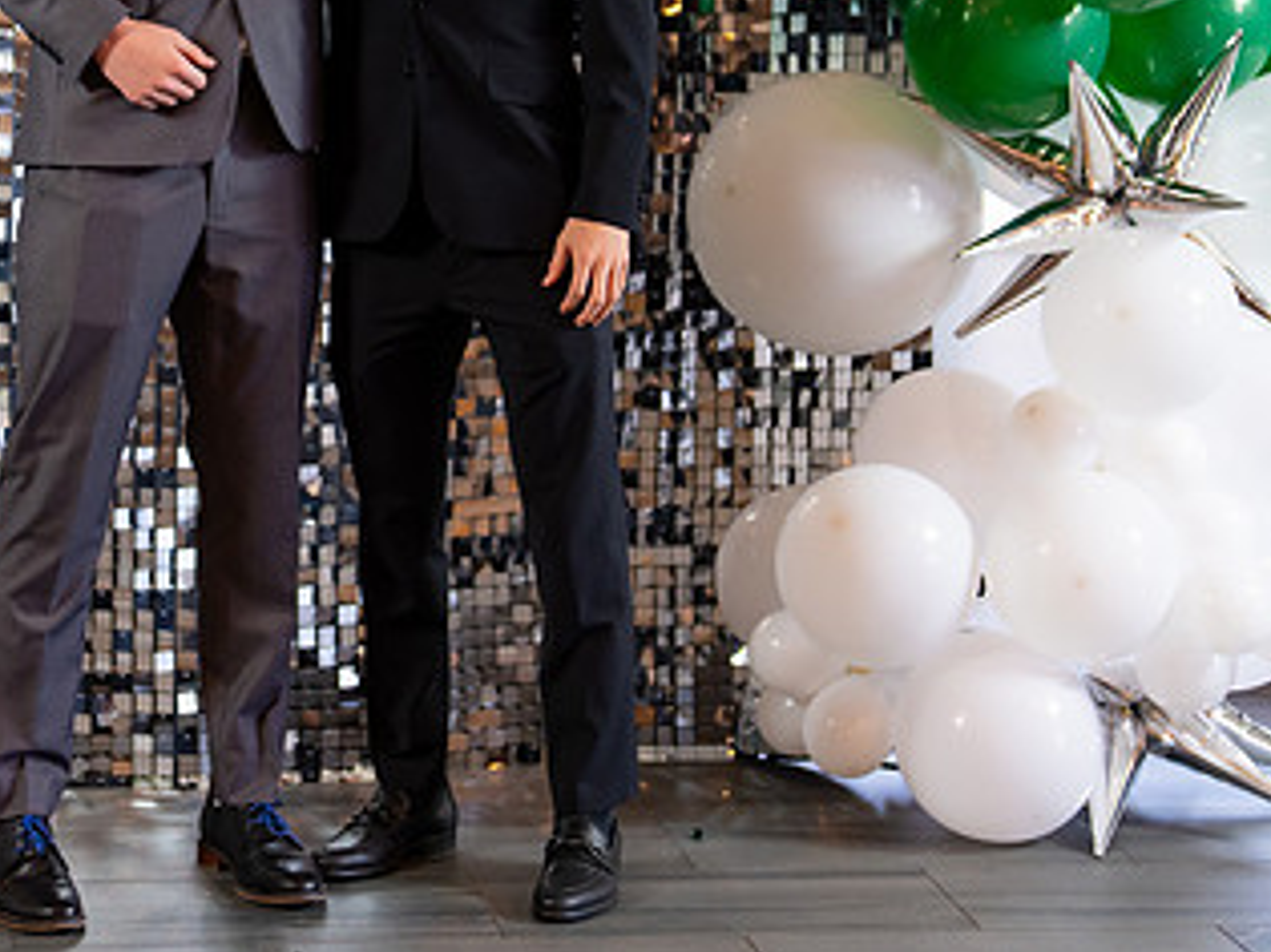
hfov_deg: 19.3
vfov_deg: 14.5
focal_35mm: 101
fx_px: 3707
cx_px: 329
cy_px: 151
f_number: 1.2
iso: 800
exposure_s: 1/320
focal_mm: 50
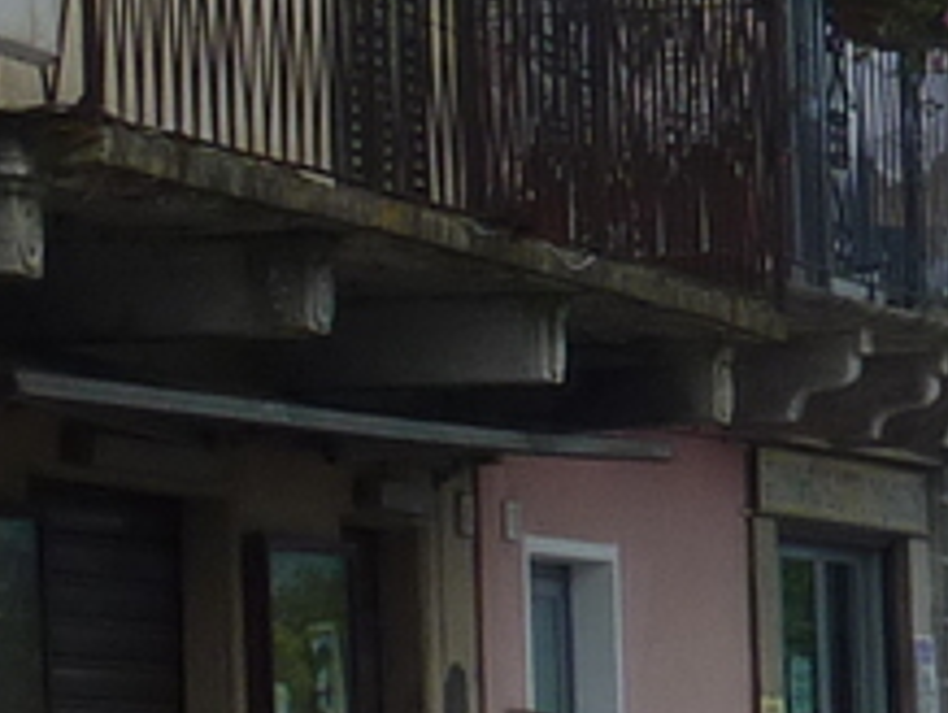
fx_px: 7430
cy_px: 57
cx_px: 1831
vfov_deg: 5.5
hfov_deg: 7.1
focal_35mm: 271
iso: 80
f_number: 5
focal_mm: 6.1
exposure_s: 1/400
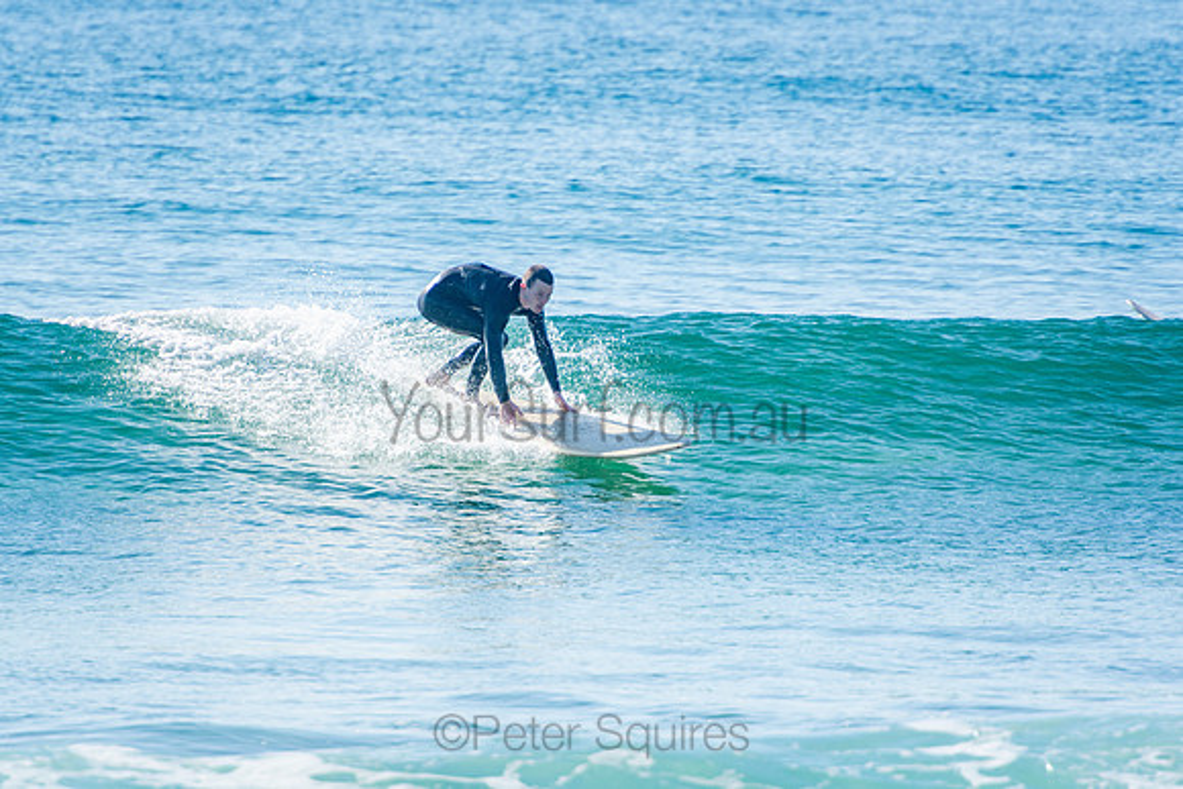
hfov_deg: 3.4
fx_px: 19720
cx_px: 592
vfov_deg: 2.3
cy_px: 394
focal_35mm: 600
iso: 250
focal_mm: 400
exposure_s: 1/1250
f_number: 5.6
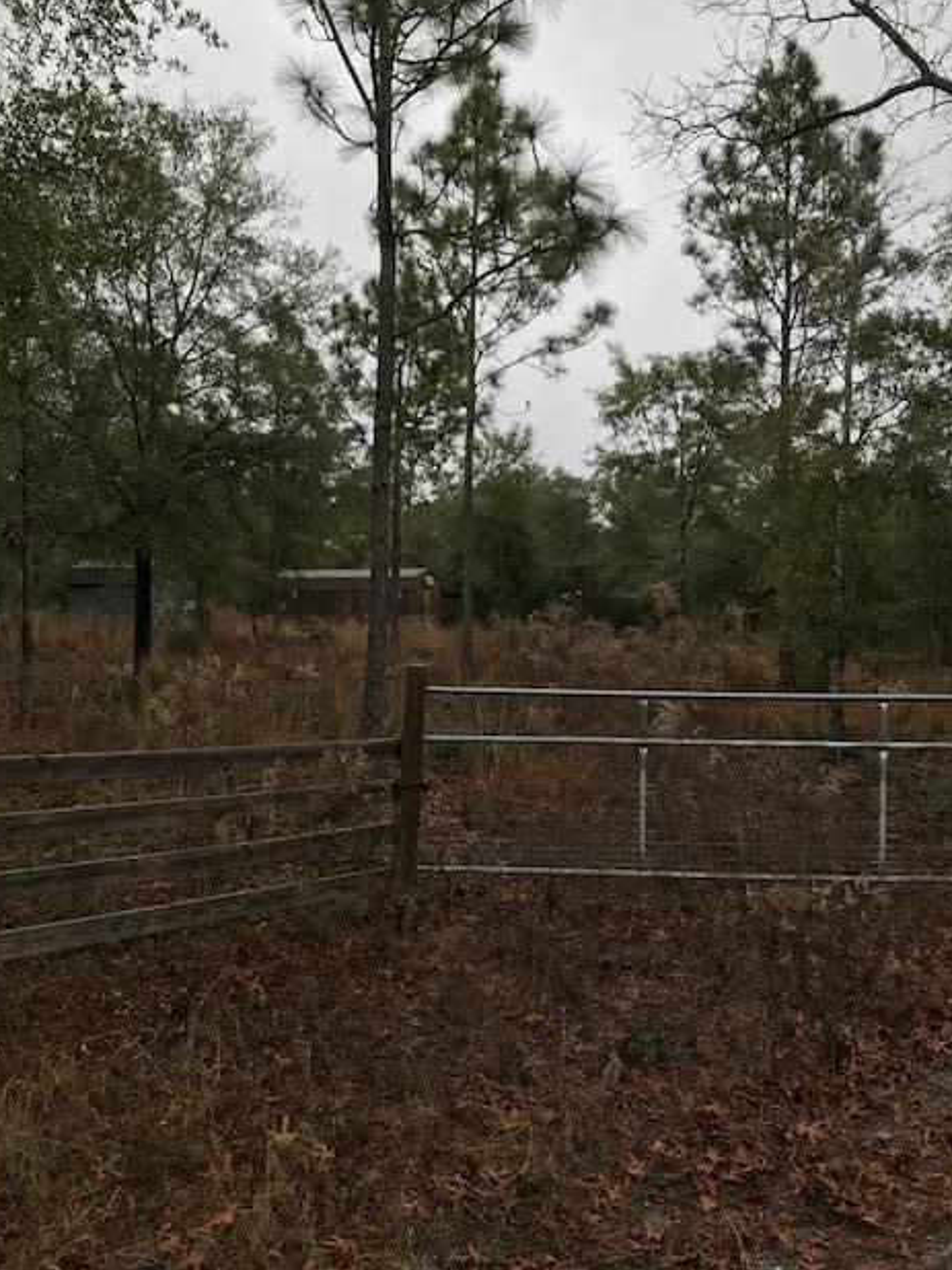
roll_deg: -1.5
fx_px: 1064
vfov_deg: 61.7
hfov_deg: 48.2
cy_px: 647
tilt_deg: +2.9
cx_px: 467
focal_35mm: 29
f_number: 1.8
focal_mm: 3.99
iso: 20
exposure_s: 1/460
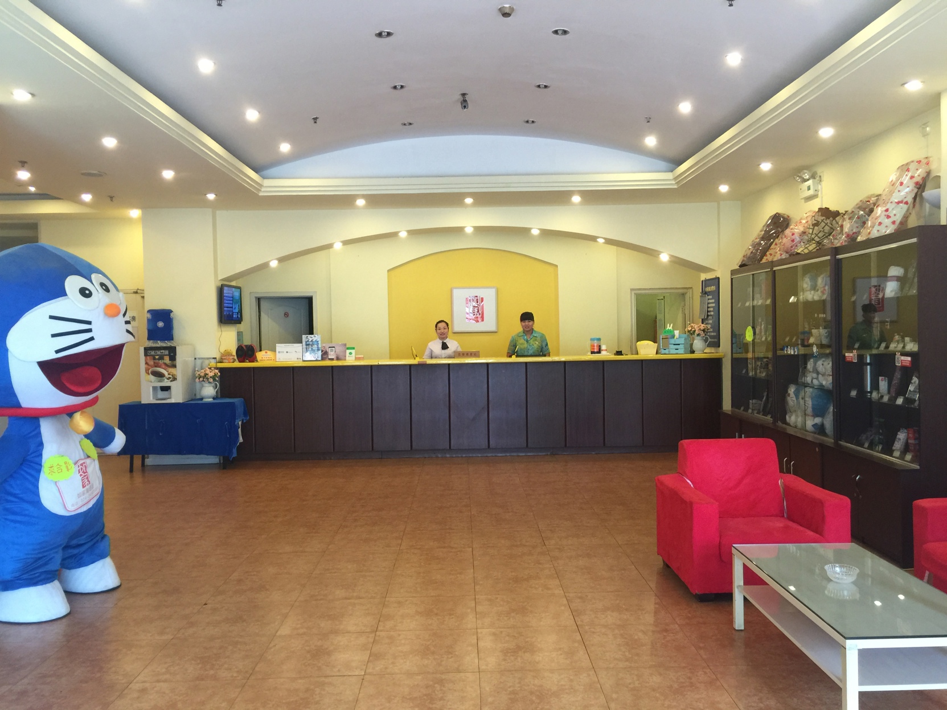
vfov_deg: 48.2
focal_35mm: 29
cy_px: 355
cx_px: 474
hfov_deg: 61.7
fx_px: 793
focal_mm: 4.15
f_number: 2.2
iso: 64
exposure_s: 1/17
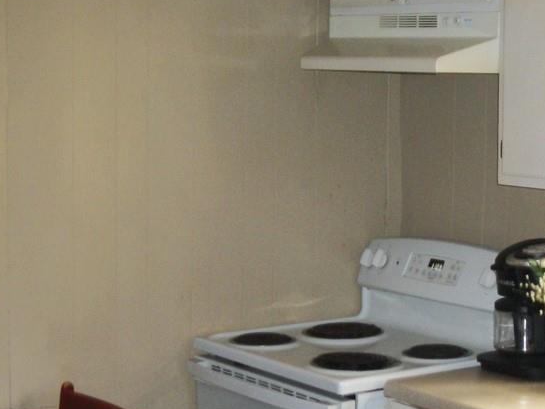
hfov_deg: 20.8
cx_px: 328
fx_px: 1480
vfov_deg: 15.6
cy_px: 340
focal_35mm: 94
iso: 250
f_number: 3.6
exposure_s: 1/40
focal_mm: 8.8
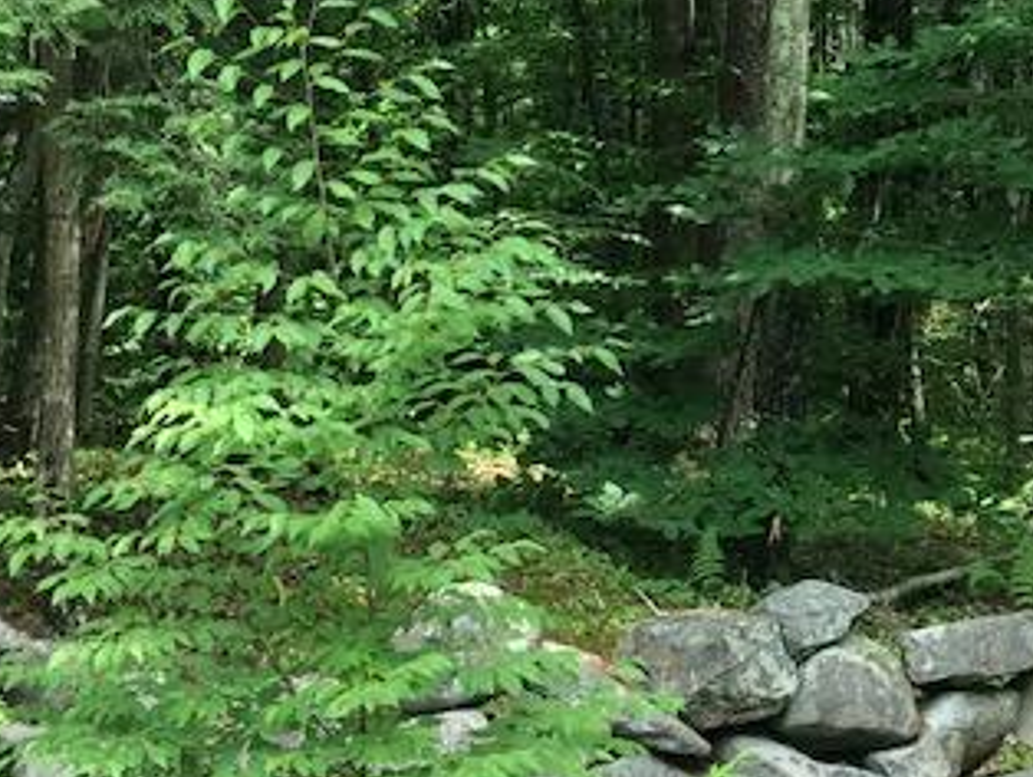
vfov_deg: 12.7
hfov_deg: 16.8
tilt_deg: -7.2
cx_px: 211
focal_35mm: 116
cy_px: 658
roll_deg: +1.5
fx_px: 3464
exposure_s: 1/120
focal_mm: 6.6
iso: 32
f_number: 2.8
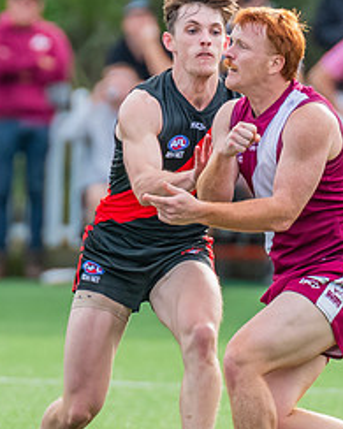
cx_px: 207
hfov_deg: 0.9
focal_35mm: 1718
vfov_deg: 1.1
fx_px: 21814
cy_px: 278
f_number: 5
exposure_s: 1/1250
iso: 800
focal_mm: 420
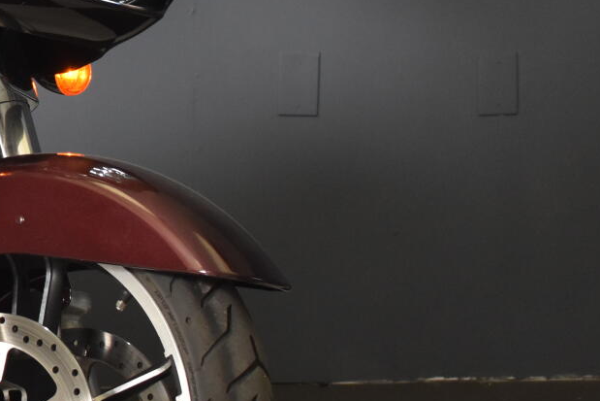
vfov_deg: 8.1
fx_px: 2827
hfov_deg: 11.6
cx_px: -296
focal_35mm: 170
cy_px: 67
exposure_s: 1/160
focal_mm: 35
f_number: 4.5
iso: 800
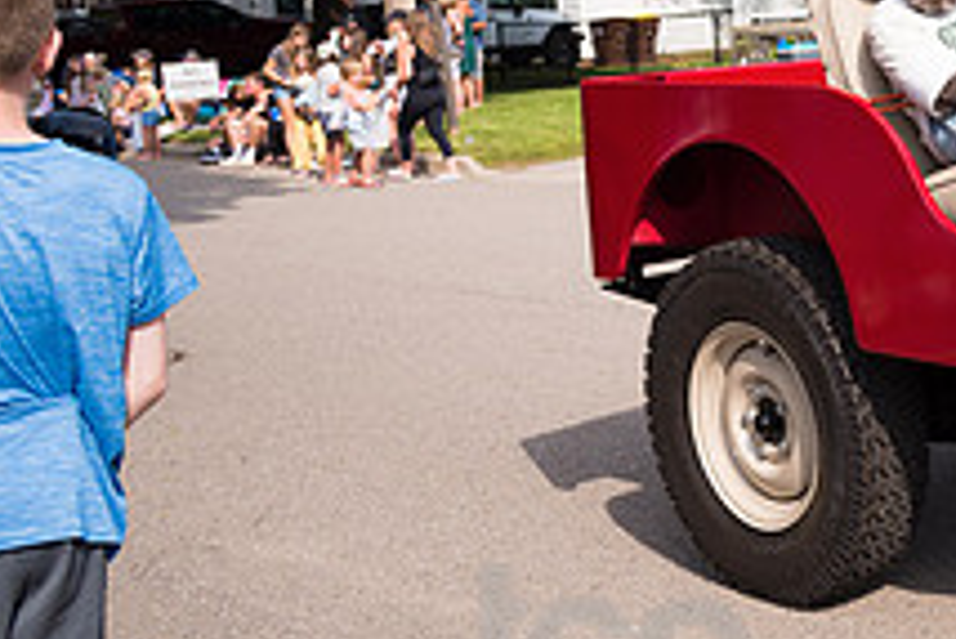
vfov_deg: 20.6
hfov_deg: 26.2
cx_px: 1251
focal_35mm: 65
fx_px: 1727
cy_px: 96
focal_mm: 24
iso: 160
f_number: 6.3
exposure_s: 1/500
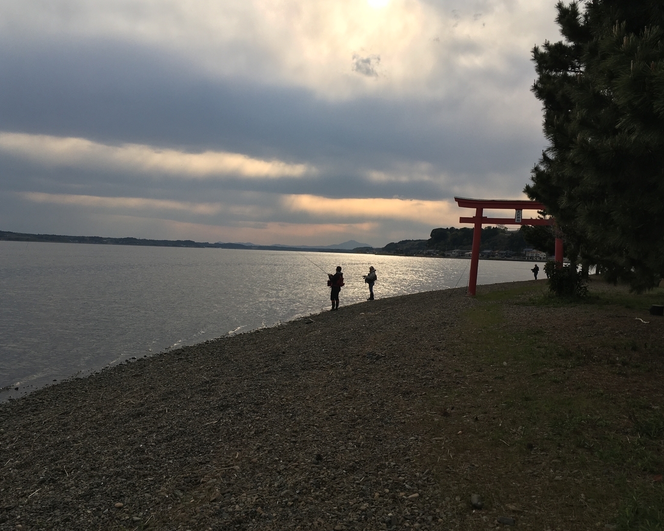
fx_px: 609
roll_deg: -1.1
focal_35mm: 31
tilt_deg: +0.1
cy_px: 262
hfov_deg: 57.2
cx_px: 341
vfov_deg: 47.1
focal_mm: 4.15
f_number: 2.2
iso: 25
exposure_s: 1/1972
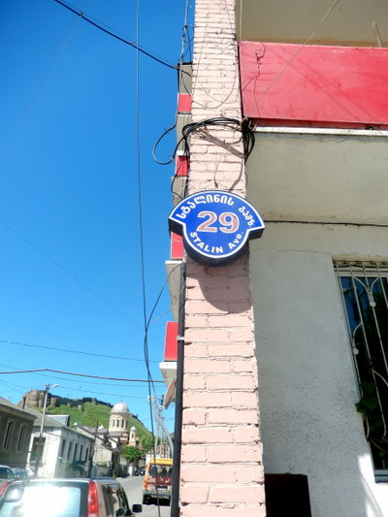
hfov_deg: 54.9
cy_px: 258
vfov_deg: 69.4
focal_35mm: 25
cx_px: 194
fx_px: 373
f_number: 6.8
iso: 125
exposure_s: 1/800
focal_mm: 4.5
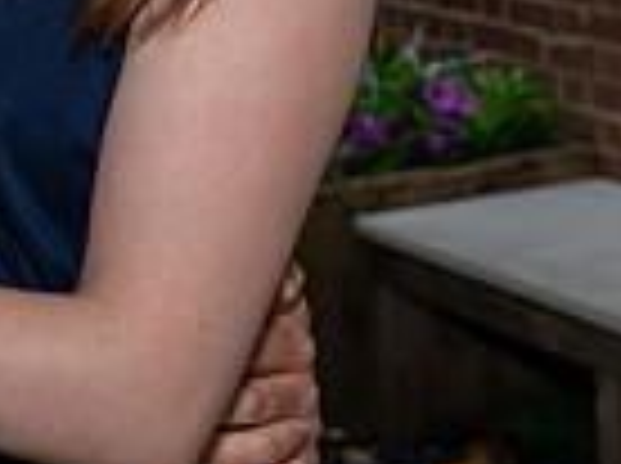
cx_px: -303
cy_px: -124
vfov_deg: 8.6
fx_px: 3044
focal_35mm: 170
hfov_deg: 11.2
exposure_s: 1/250
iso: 250
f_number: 6.3
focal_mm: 34.5
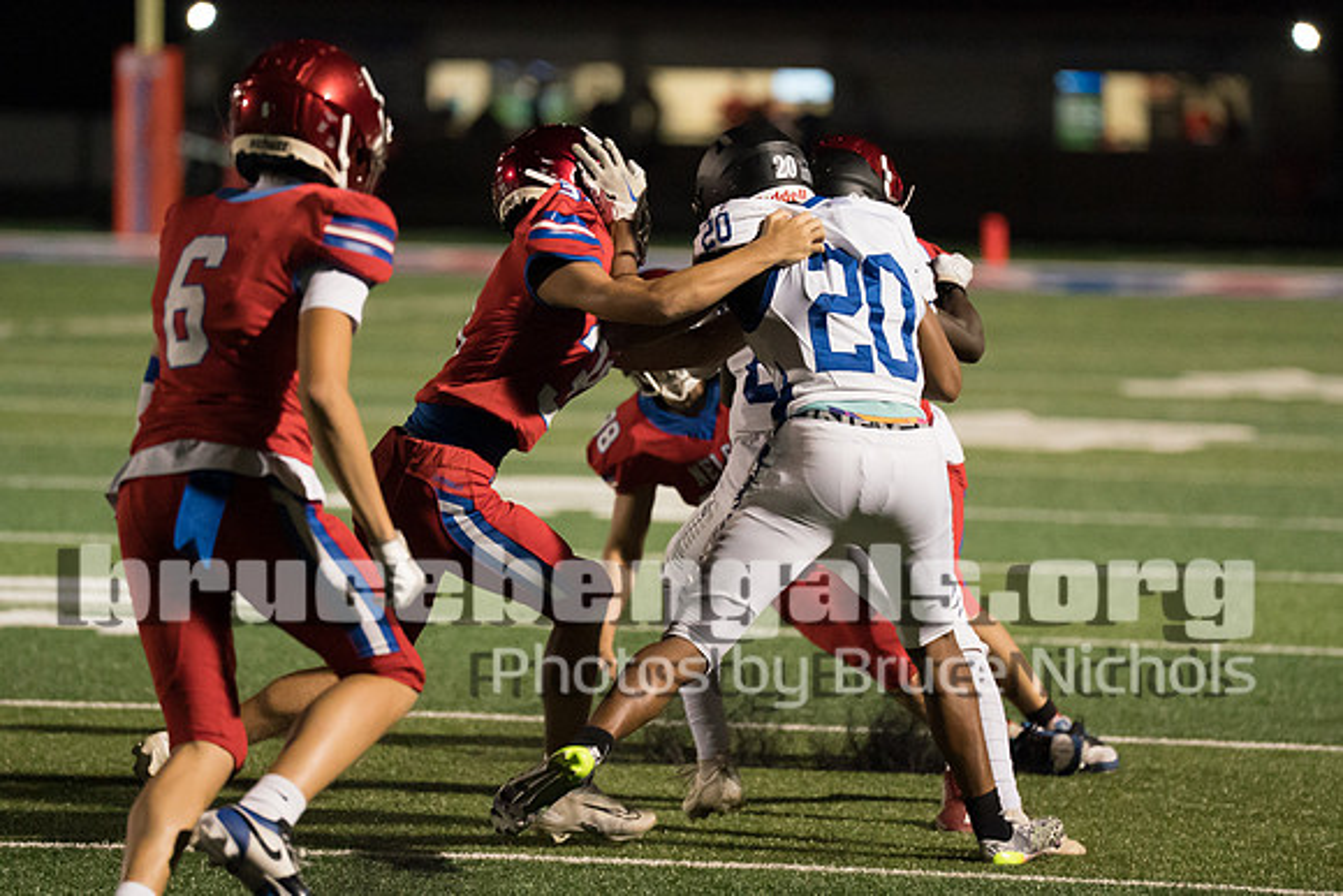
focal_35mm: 282
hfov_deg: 7.3
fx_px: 10531
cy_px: 406
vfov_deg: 4.9
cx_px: 749
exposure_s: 1/1250
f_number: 2.8
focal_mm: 200
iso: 8000
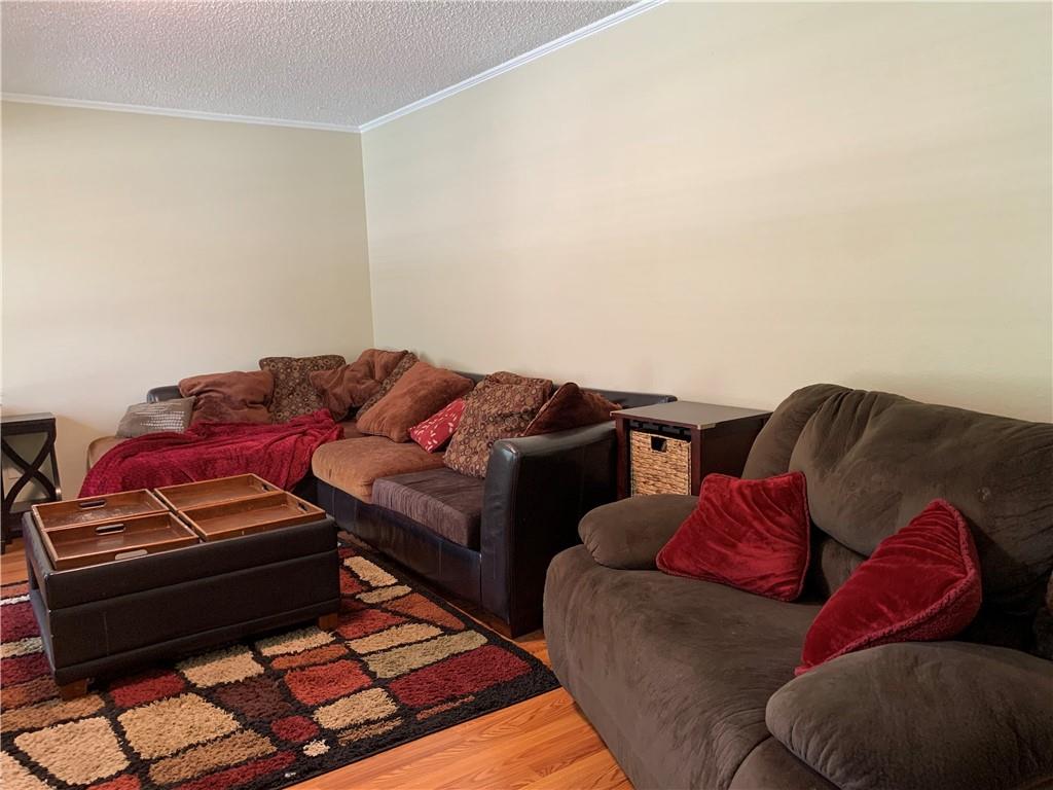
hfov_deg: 67.3
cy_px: 395
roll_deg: +1.3
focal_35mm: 26
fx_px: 791
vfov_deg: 53.1
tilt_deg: -7.8
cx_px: 526
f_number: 1.8
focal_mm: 4.25
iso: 160
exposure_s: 1/60
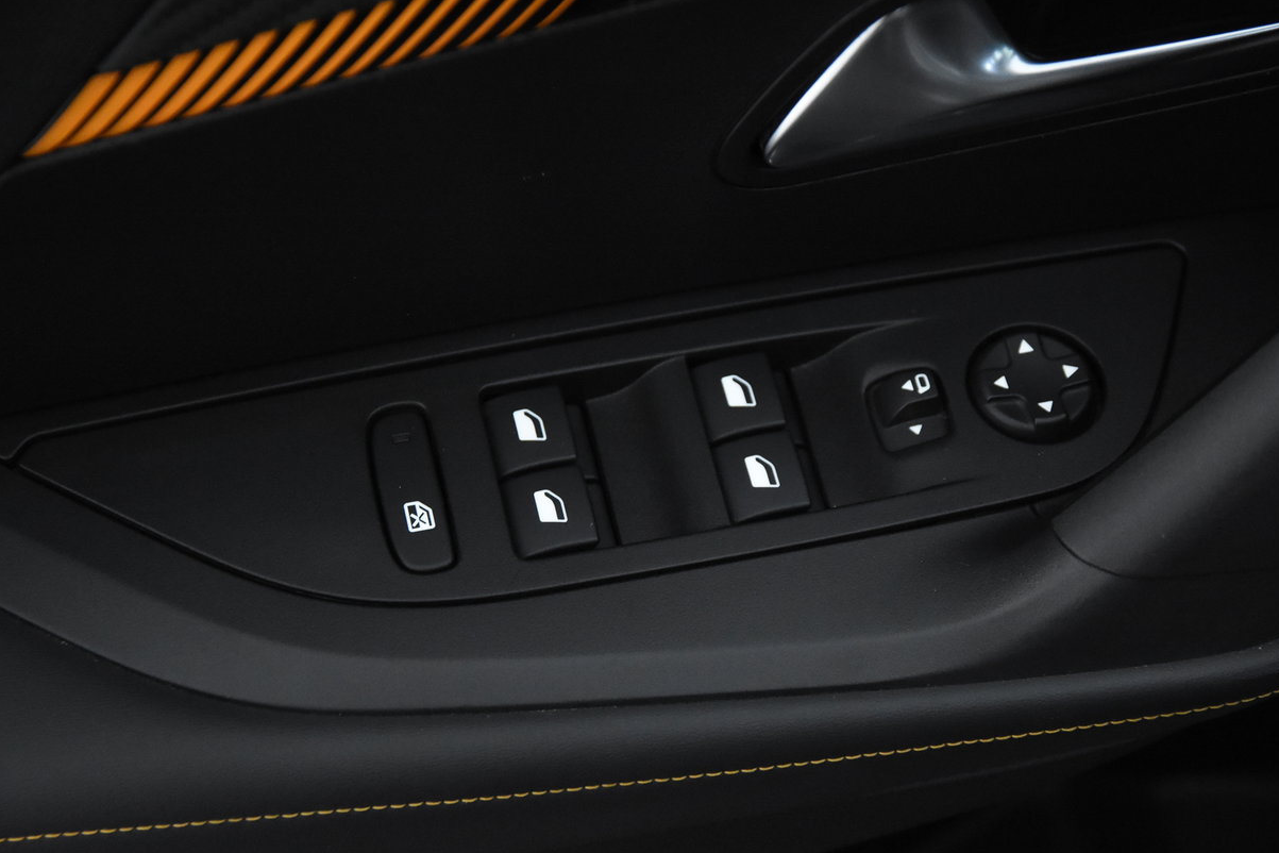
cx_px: 645
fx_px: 2949
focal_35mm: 83
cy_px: 440
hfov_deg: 24.5
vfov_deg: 16.5
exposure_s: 1/80
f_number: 3.8
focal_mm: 52
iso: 5600
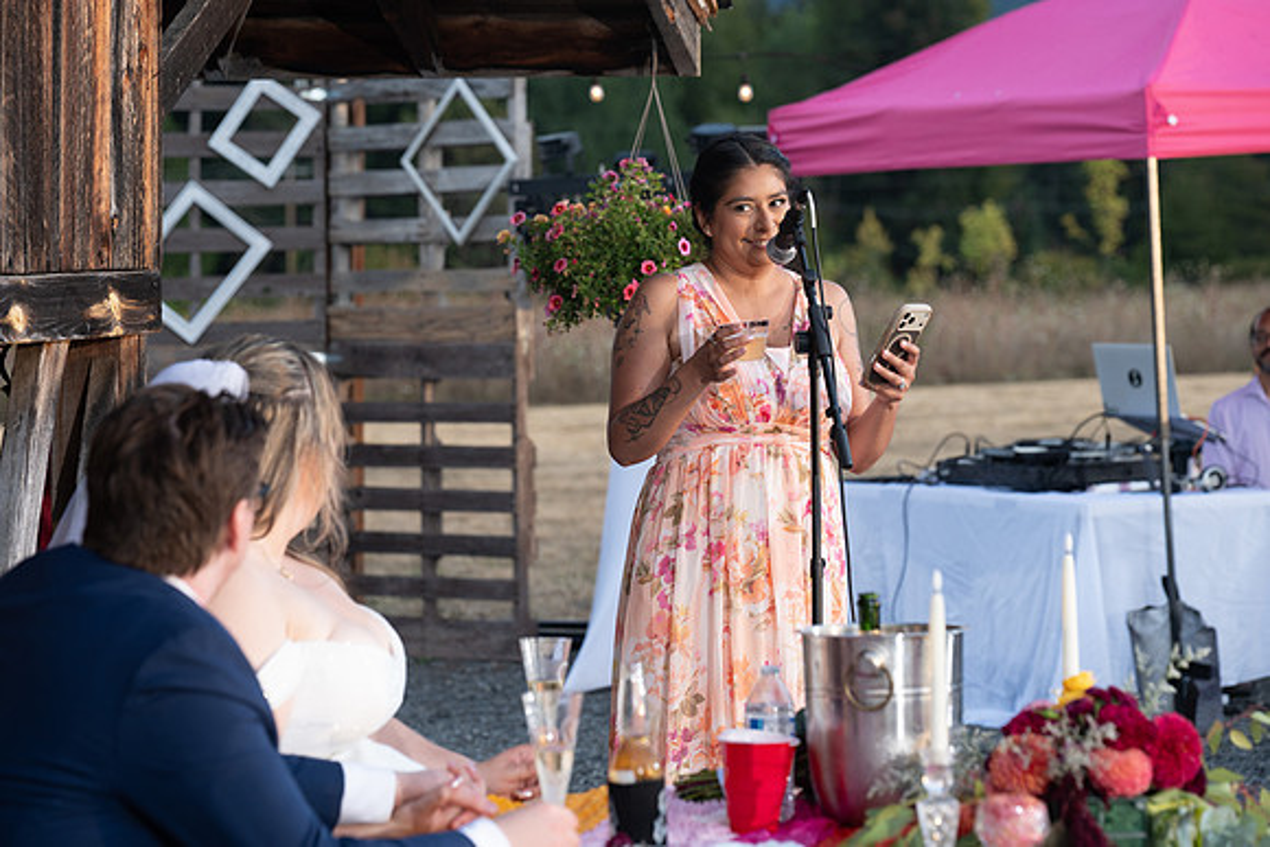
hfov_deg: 16.3
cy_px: 424
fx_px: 4446
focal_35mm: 126
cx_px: 635
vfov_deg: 10.9
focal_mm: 126
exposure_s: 1/125
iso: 320
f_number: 5.6
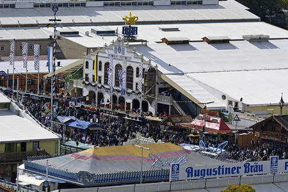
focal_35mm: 247
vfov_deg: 5.6
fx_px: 1976
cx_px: 144
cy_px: 96
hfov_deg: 8.3
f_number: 6.3
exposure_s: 1/1000
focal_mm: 165
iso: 160
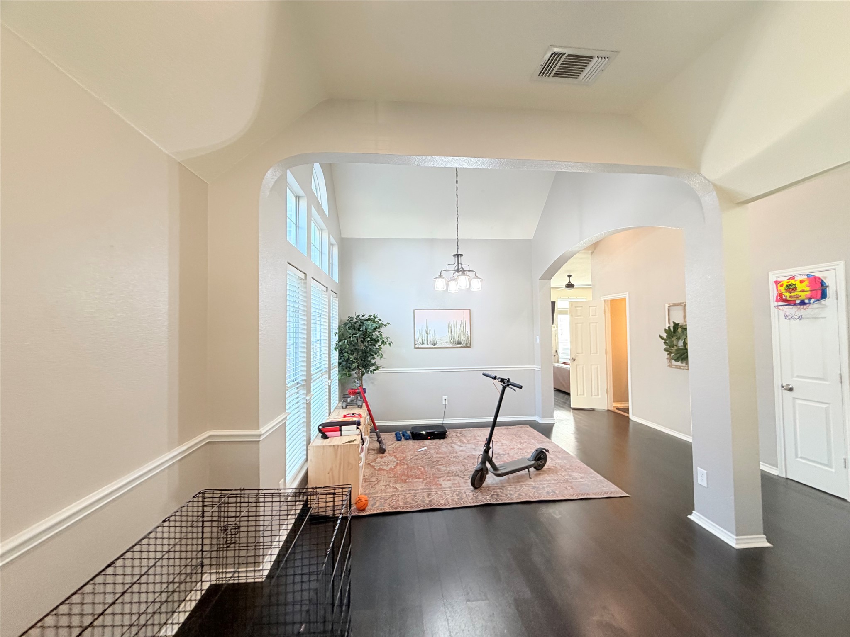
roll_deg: +0.1
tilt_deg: +0.2
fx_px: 344
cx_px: 425
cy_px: 318
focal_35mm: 14
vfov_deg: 85.7
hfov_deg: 102.1
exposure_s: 1/60
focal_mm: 2.22
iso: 200
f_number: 2.2
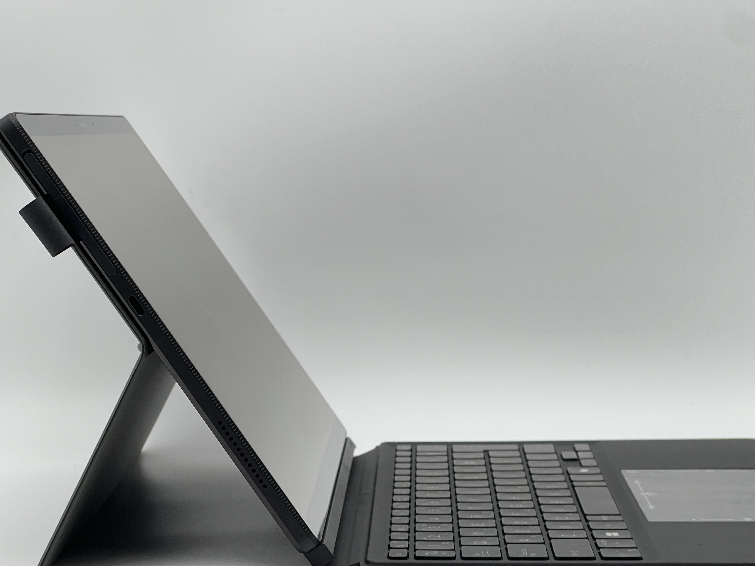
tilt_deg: -5.8
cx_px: 432
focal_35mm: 94
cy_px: 339
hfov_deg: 20.9
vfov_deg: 15.7
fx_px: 2050
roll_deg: +0.7
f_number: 2.8
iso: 80
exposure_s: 1/99
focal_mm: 9
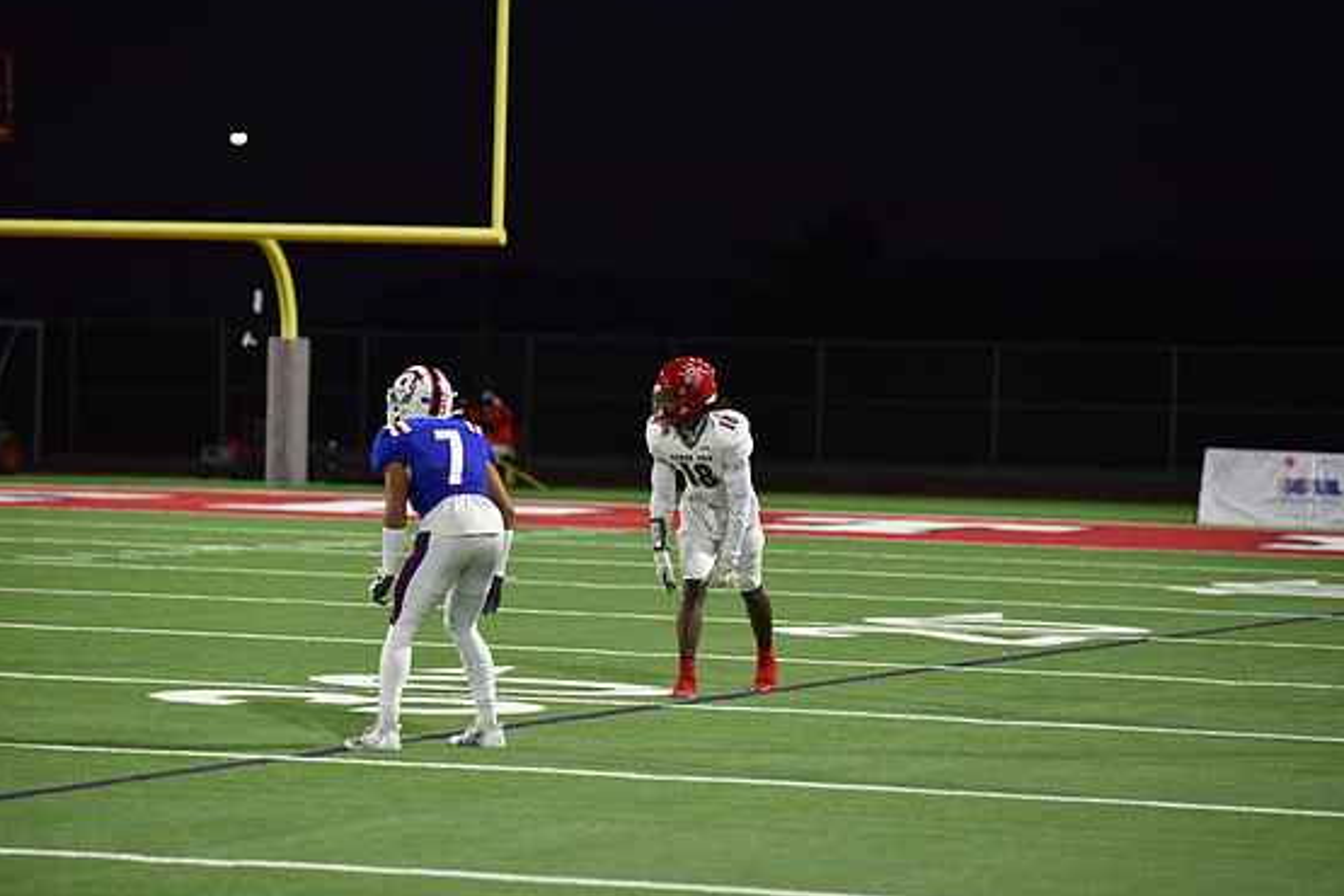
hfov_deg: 12.7
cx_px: 697
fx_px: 6048
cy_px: 437
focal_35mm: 162
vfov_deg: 8.5
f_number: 2.8
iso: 2500
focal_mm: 155
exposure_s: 1/500
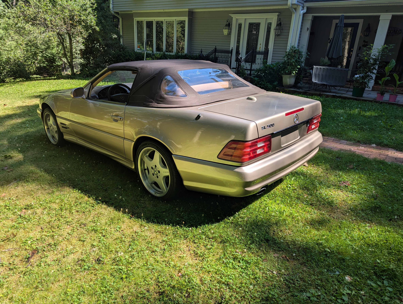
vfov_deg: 56.9
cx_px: 202
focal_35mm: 24
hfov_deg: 71.5
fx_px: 280
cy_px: 152
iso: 44
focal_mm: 6.81
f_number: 1.85
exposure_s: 1/935
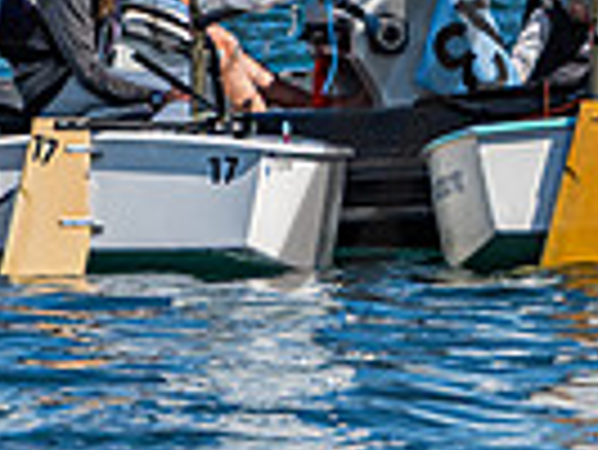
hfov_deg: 2.4
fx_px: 14472
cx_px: 140
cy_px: -443
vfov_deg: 1.8
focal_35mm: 837
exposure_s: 1/1600
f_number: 7.1
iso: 320
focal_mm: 150
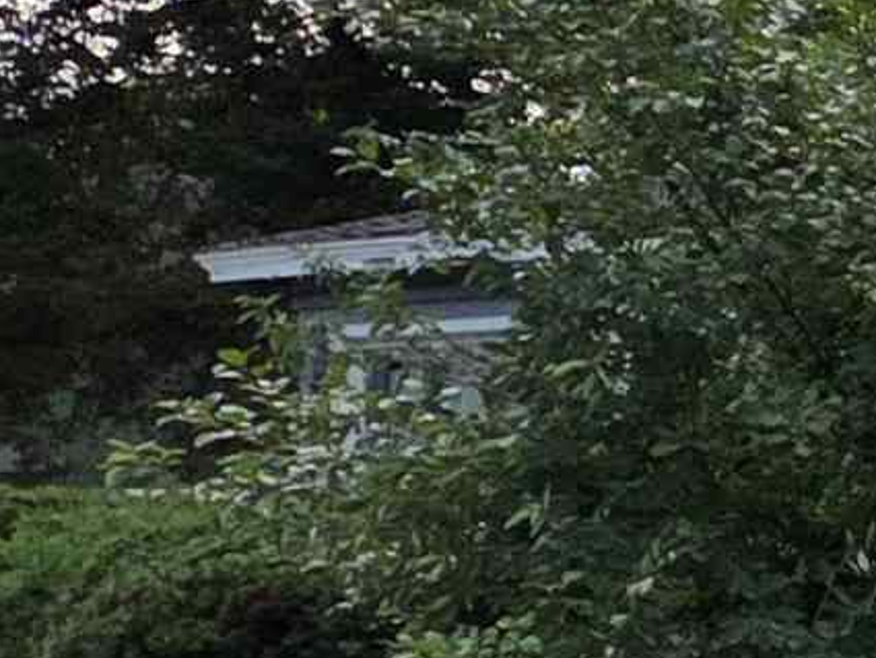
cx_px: 2457
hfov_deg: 12.3
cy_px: 538
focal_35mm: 94
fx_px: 2379
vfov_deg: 15.6
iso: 40
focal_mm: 2.2
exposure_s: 1/1737
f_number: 1.9
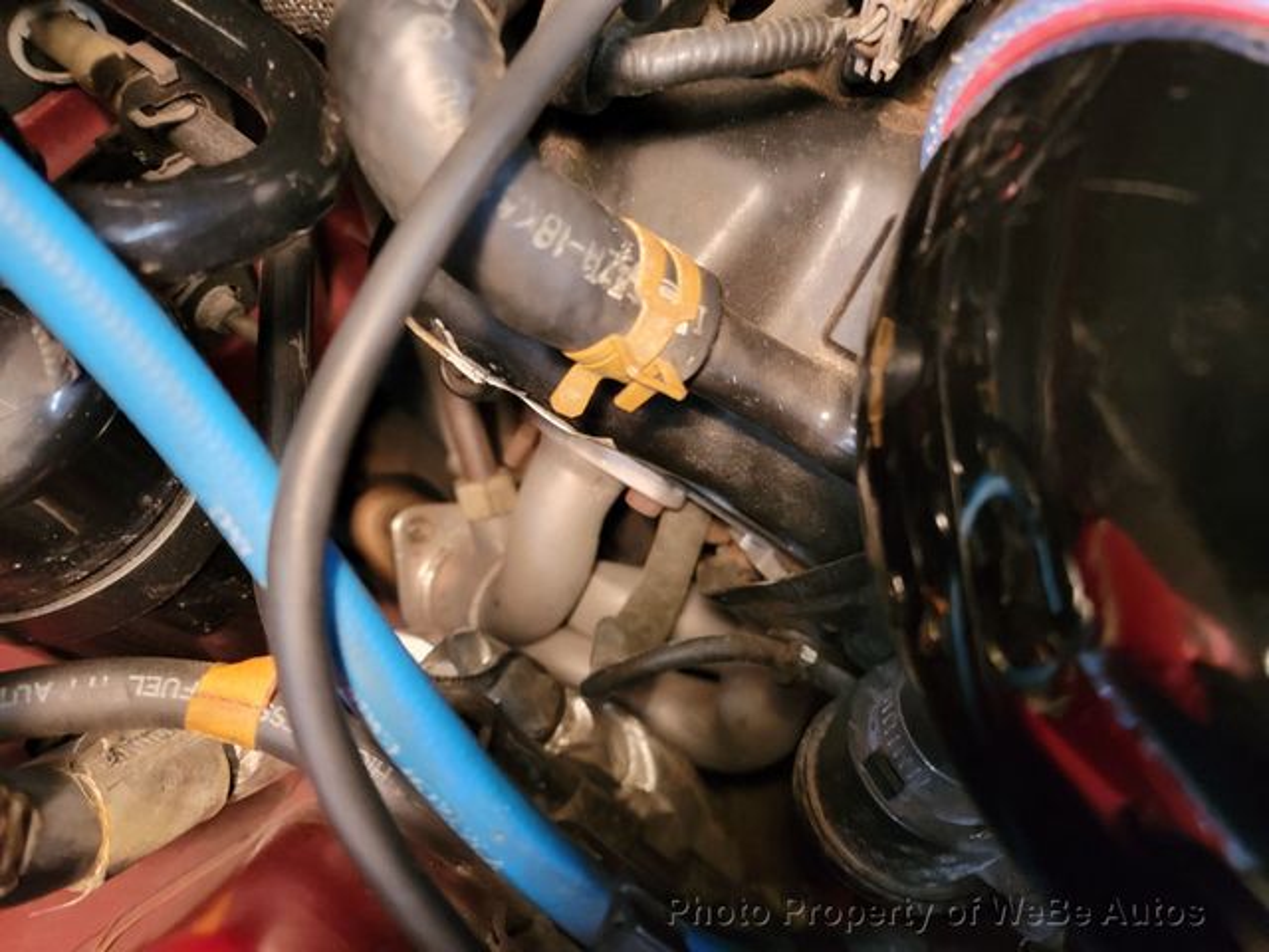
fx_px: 880
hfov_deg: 71.6
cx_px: 634
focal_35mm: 24
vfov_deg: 56.8
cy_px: 476
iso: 640
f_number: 1.8
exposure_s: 1/40
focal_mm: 6.7
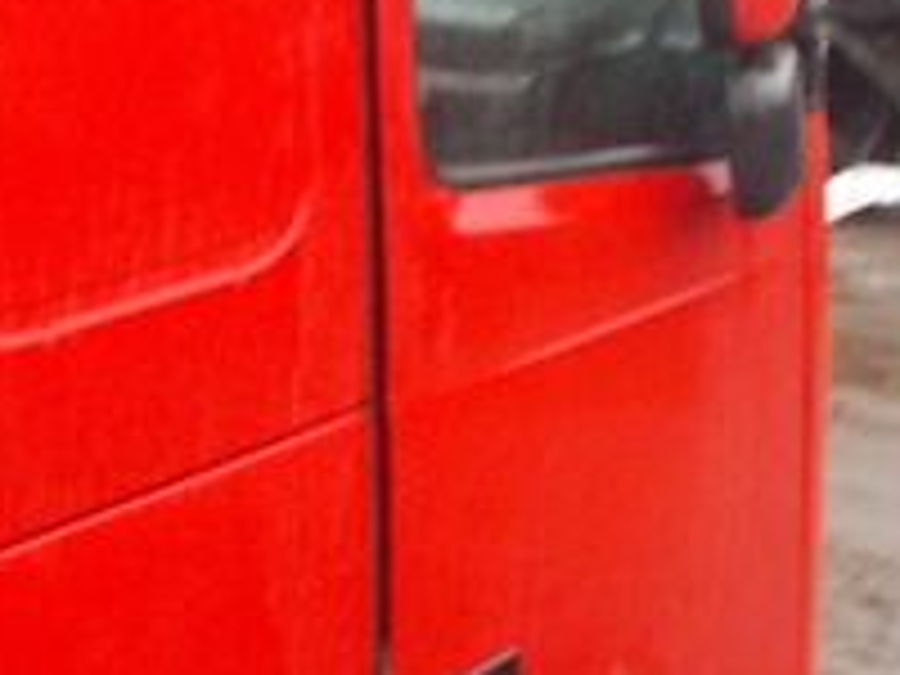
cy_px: 40
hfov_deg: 20.1
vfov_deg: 15.7
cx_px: -104
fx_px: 2418
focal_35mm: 93
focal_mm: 4.1
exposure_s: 1/25
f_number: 3.3
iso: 125
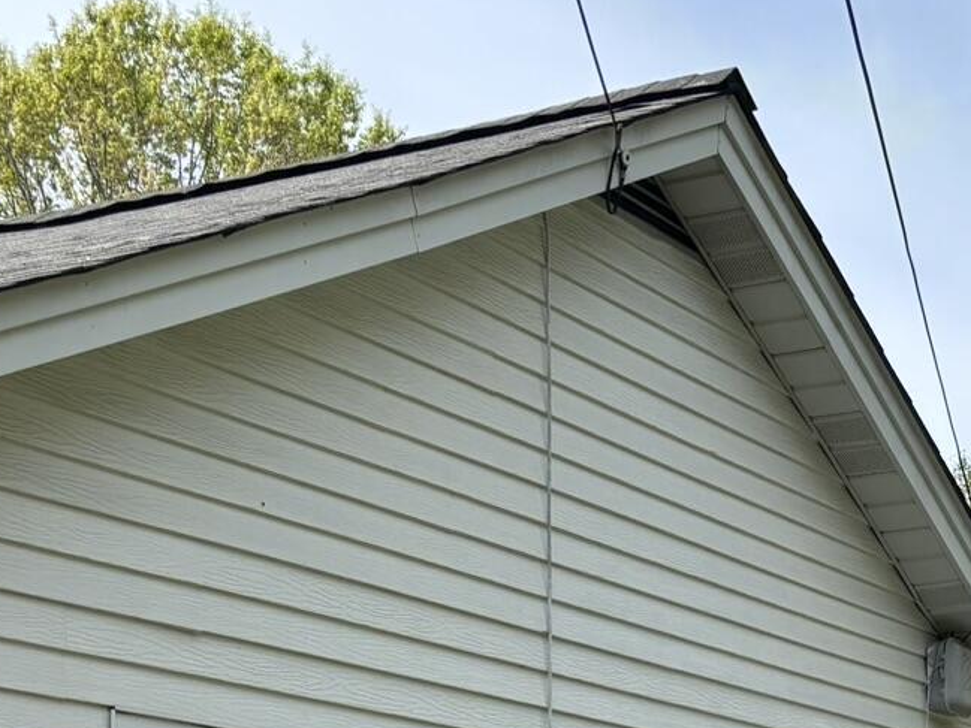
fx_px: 2301
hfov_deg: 22.9
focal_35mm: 82
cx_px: 959
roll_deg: -0.7
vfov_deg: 16.6
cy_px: 1037
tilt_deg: +0.1
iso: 50
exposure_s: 1/1642
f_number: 1.6
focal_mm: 5.96
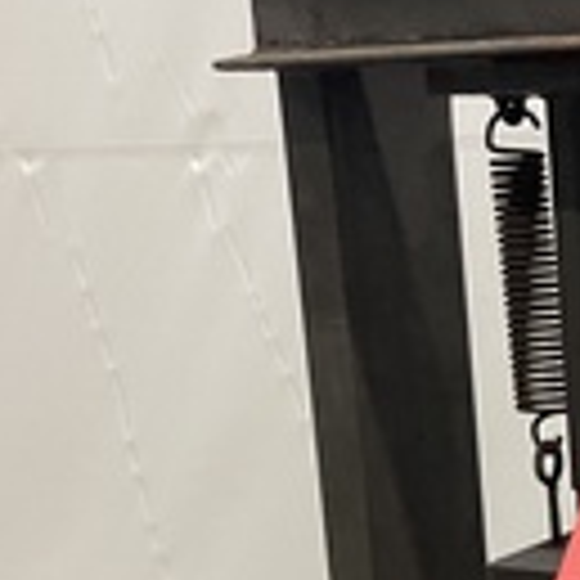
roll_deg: +2.4
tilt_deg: -13.3
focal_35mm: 82
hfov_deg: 19.0
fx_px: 1554
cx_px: 823
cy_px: 567
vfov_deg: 20.5
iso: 250
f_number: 1.6
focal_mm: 5.1
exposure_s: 1/60
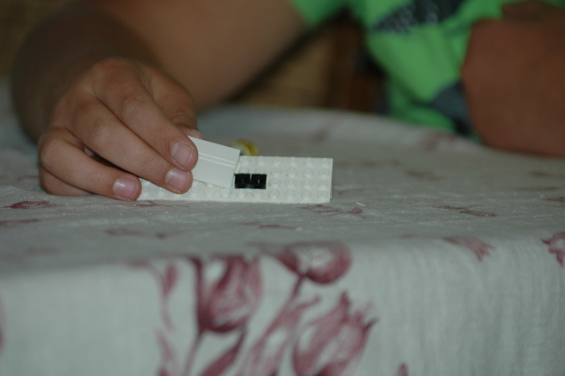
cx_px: 282
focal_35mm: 202
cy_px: 188
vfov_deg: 6.8
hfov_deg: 10.2
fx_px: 3175
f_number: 4.5
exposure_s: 1/60
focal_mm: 135
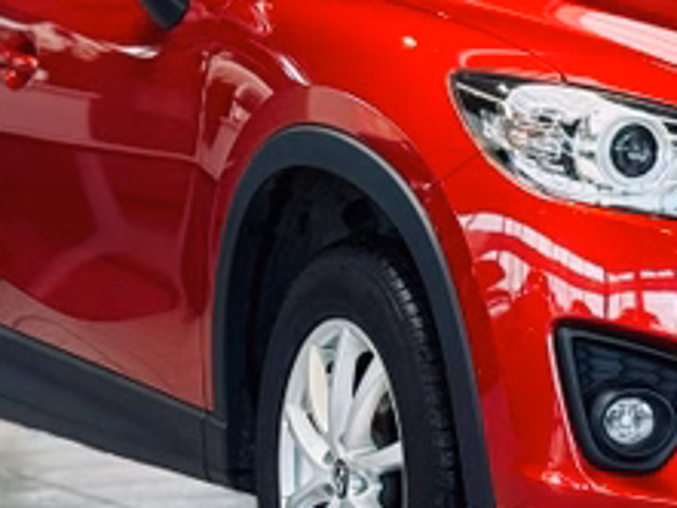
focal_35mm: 139
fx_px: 2720
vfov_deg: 10.7
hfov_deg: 14.0
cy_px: 226
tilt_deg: -4.0
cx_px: 668
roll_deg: +0.5
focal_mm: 6.76
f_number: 1.78
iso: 250
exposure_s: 1/100
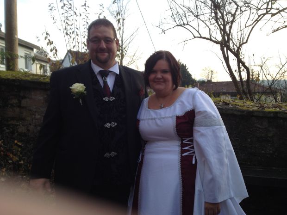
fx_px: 290
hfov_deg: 52.6
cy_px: 108
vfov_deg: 40.7
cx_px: 144
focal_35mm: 35
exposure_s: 1/204
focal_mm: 4.28
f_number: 2.4
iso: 50
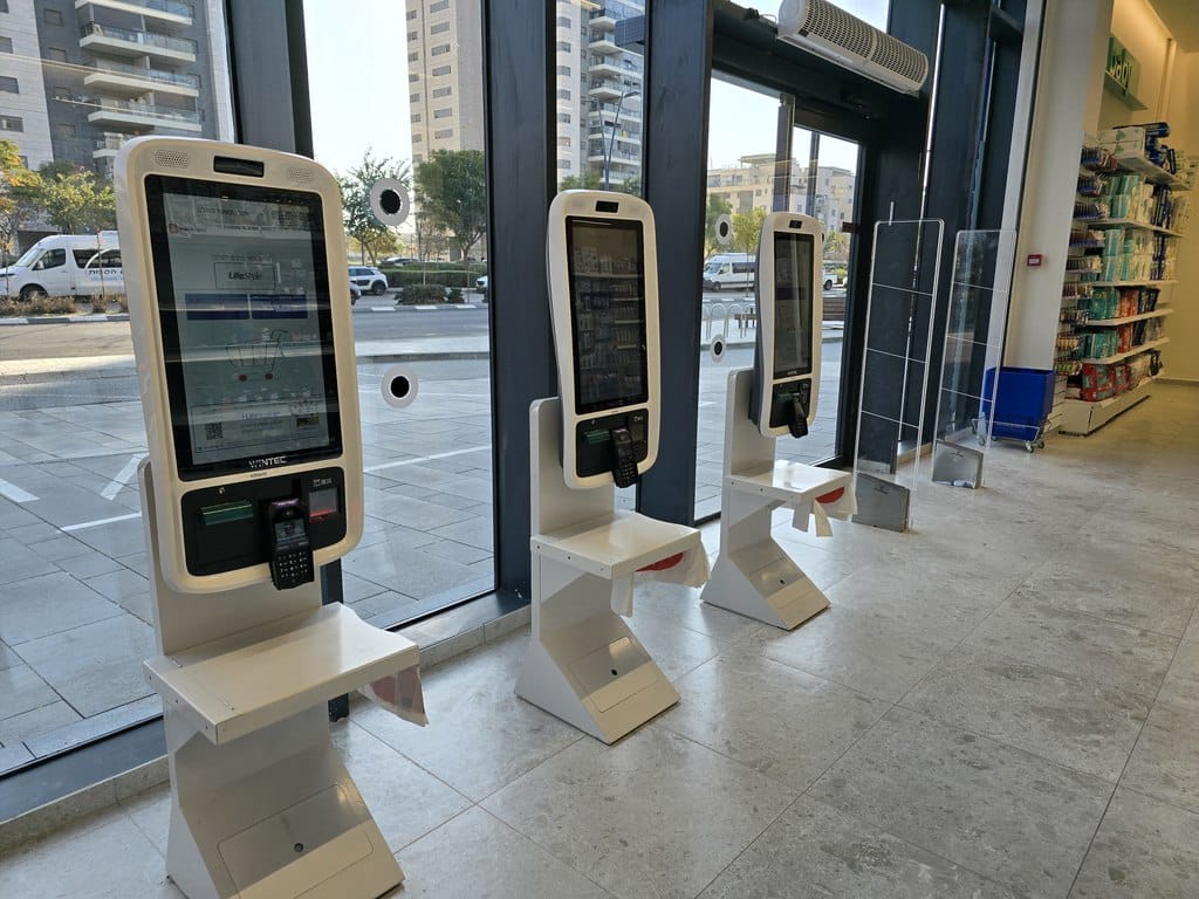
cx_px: 600
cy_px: 450
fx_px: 797
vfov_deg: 58.9
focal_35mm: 23
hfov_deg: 73.9
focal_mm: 6.3
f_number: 1.7
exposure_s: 1/344
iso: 12
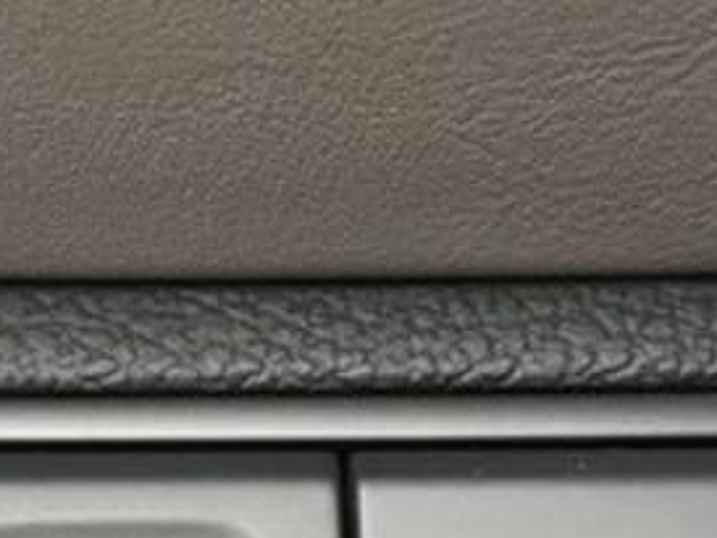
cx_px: 218
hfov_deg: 18.6
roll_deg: -0.8
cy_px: 604
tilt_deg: -7.8
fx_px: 2176
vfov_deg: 13.8
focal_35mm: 105
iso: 32
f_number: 1.8
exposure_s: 1/30
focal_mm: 3.99
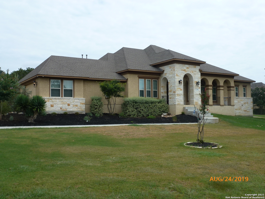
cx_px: 132
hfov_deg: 49.0
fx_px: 291
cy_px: 100
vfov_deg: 37.7
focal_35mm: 38
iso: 100
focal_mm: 6.8
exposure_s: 1/1000
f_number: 3.8
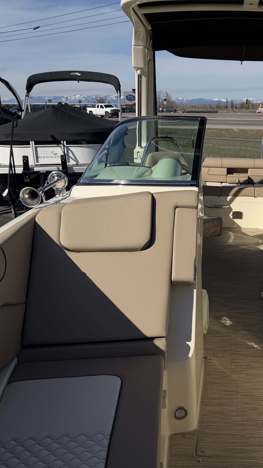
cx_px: 229
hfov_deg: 32.3
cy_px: 235
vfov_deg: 56.6
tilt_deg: -15.6
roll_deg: +0.9
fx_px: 434
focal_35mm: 35
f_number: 1.78
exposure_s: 1/9091
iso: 80
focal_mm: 6.76
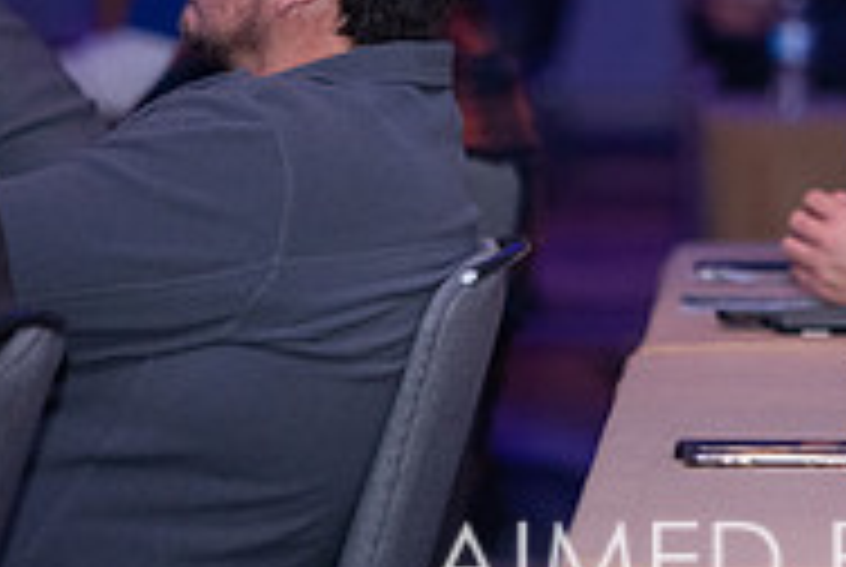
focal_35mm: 416
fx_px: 9791
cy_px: -223
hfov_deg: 4.9
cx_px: 1062
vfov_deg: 3.3
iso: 1600
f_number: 3.2
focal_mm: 135
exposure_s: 1/250
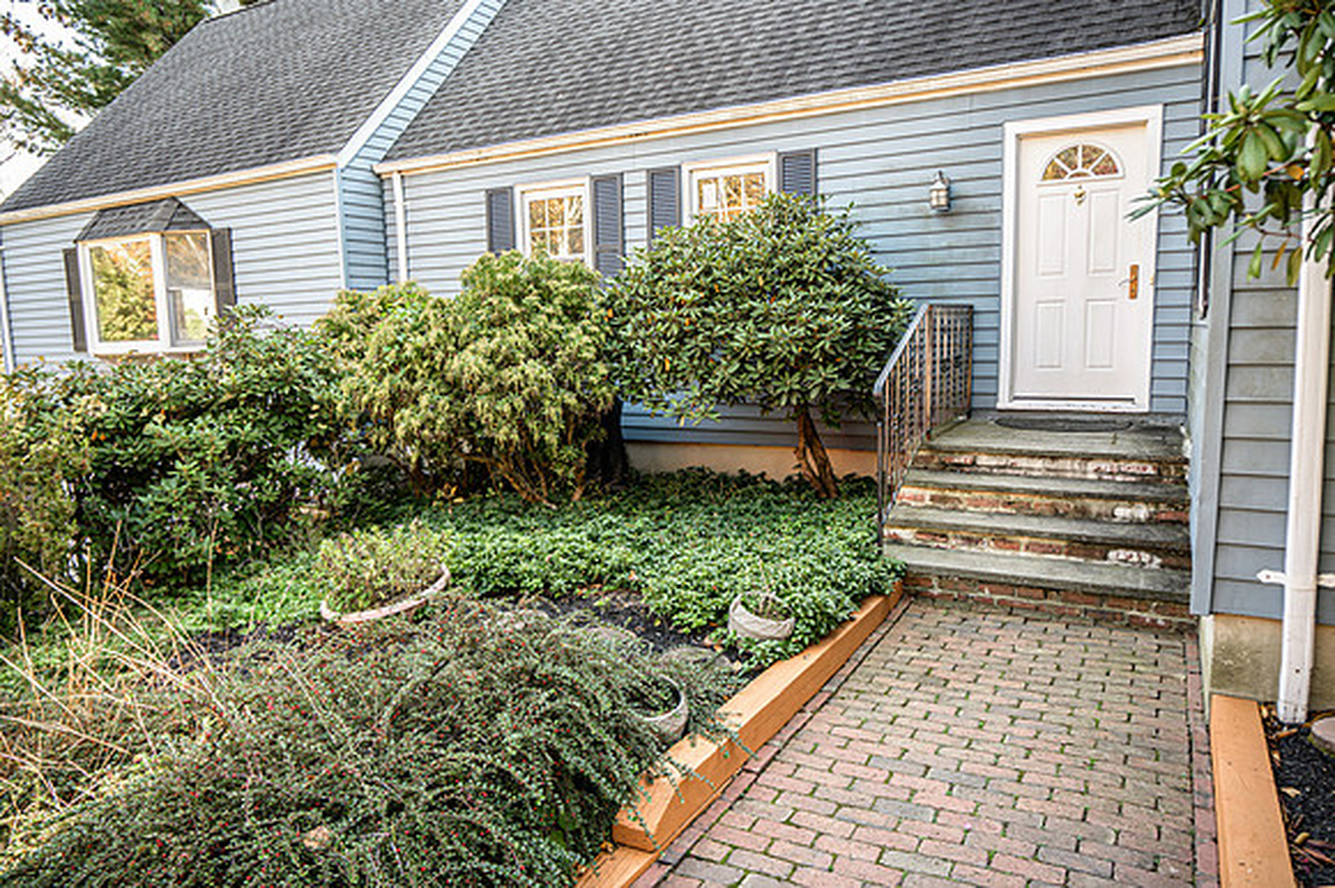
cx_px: 668
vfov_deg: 53.1
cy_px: 444
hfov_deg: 73.8
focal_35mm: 24
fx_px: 889
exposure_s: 1/125
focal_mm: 24
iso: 400
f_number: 4
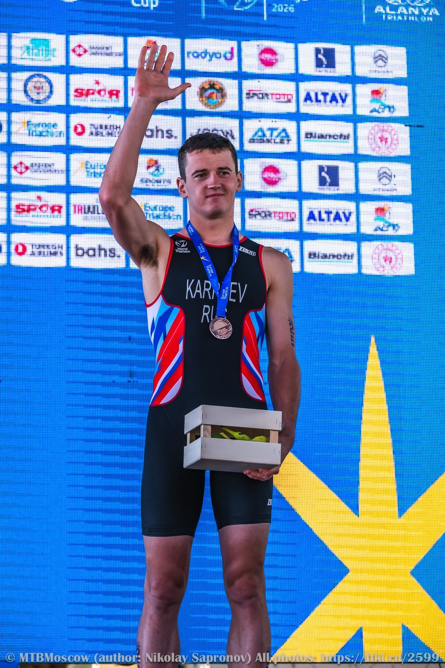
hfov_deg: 10.5
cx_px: 222
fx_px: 2411
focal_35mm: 130
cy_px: 334
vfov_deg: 15.8
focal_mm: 130
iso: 200
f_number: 5.6
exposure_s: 1/320
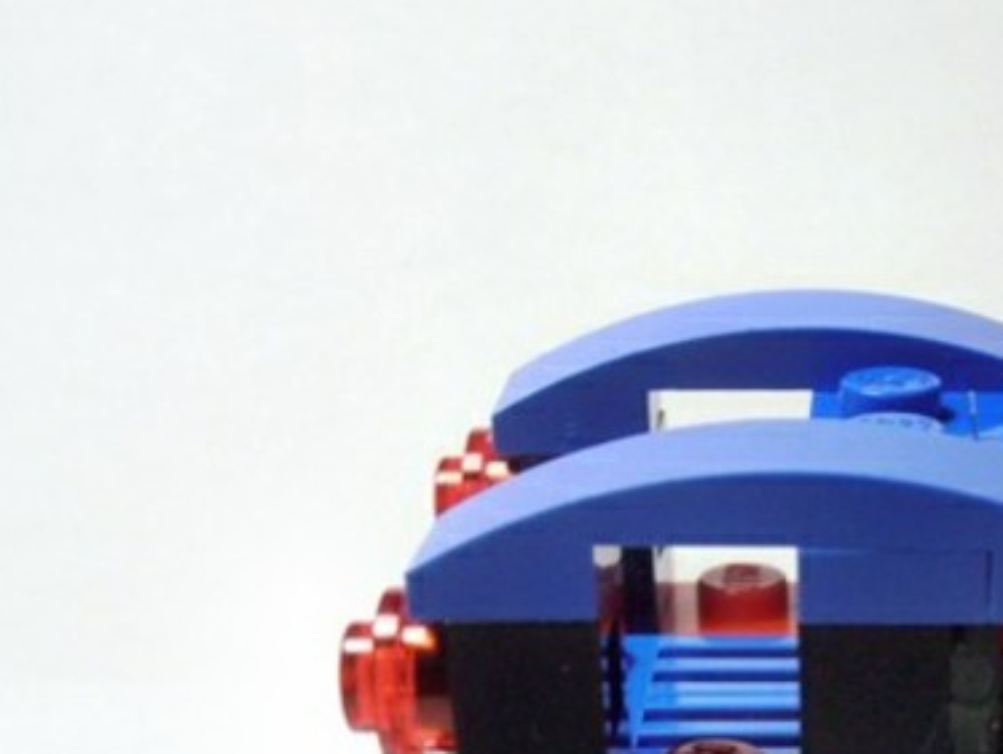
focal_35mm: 89
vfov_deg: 16.1
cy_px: 836
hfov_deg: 21.2
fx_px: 2580
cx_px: 1027
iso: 80
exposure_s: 1/40
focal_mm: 6.61
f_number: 3.9
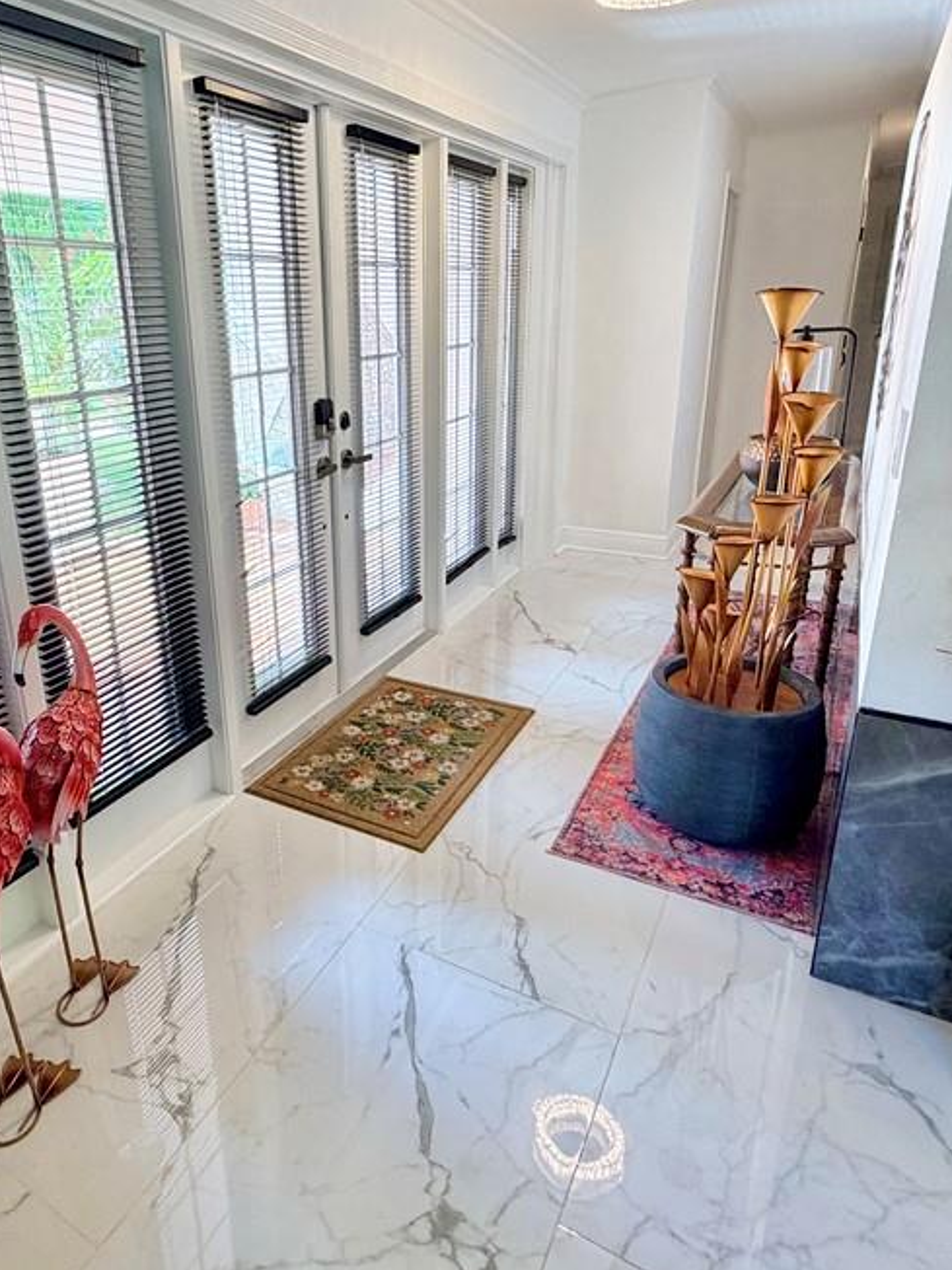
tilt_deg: -19.1
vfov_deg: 76.2
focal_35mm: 22
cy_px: 573
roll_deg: +2.2
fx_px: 807
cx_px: 329
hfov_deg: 59.9
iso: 160
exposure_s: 1/120
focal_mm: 2.22
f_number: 2.2
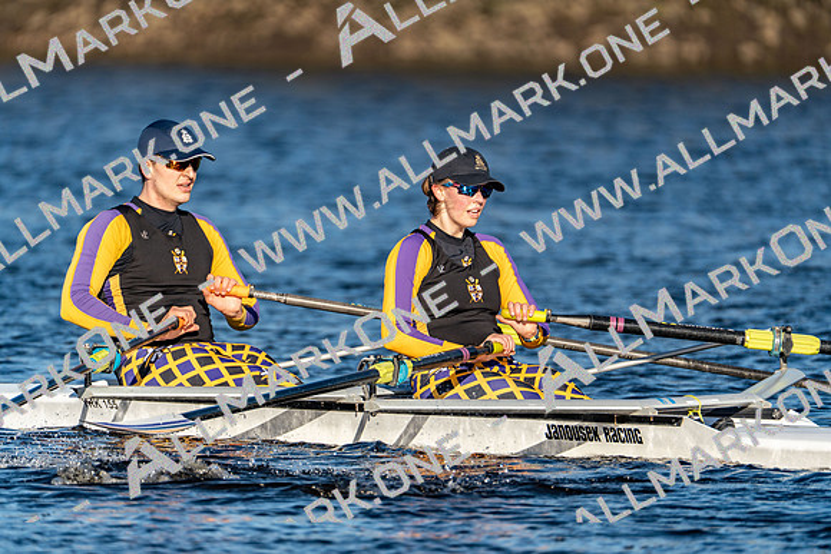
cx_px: 416
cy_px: 277
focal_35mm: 600
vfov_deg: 2.3
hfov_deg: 3.4
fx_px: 13853
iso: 400
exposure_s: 1/2000
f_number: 6.3
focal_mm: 600
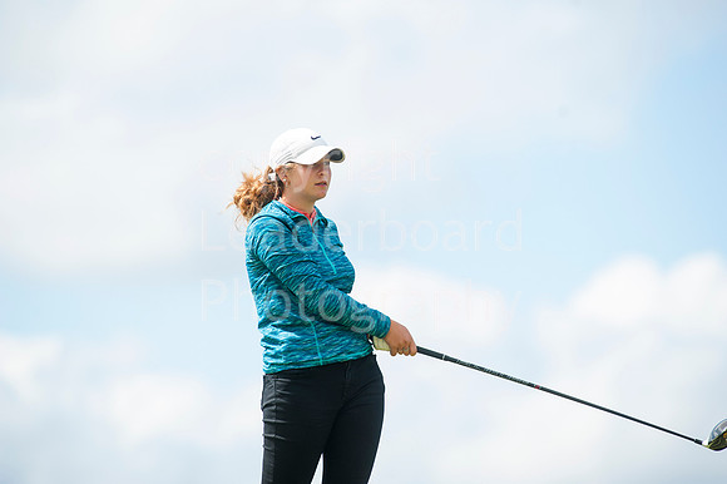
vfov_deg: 4.6
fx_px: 6055
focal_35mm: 300
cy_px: 242
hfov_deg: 6.9
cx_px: 364
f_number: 6.3
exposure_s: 1/2500
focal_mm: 300
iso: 320
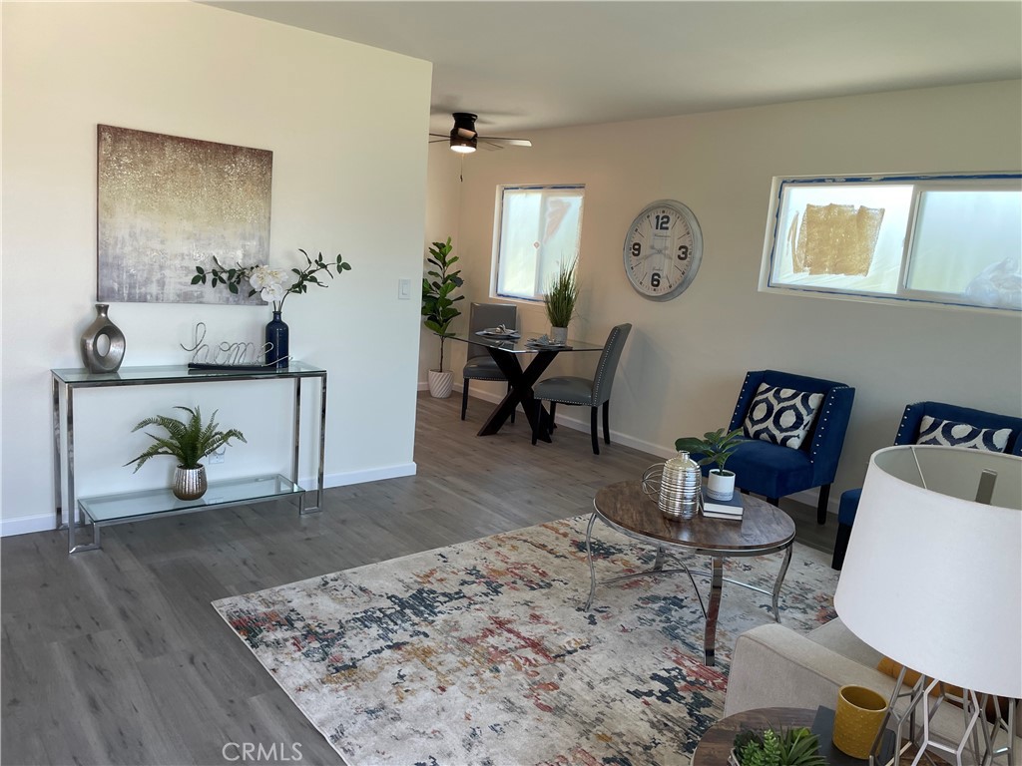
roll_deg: -4.2
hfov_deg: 67.3
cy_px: 383
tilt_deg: -9.5
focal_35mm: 26
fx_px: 768
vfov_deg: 53.1
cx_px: 511
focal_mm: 4.2
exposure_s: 1/121
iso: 50
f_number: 1.6
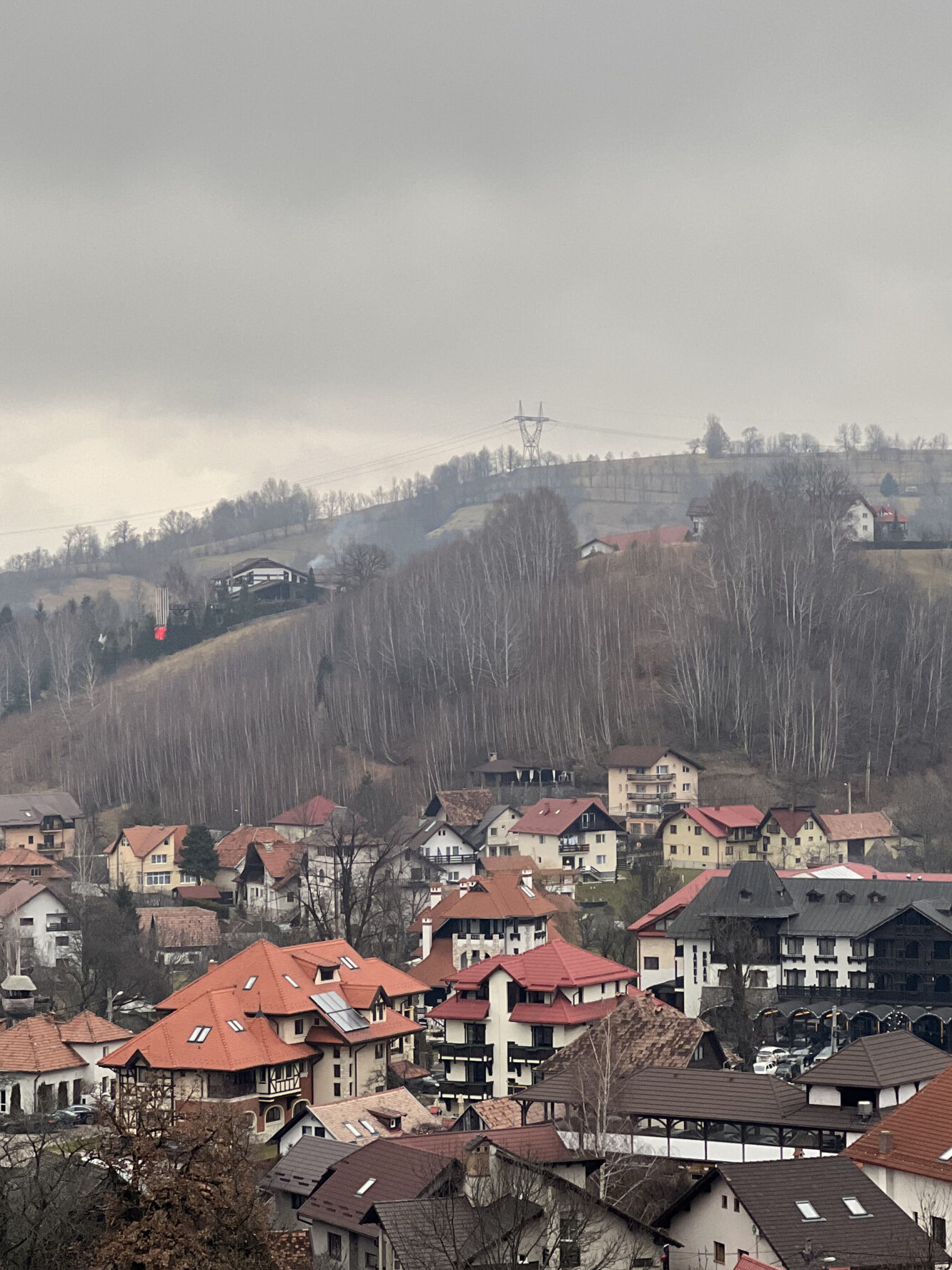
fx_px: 4070
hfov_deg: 13.3
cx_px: 473
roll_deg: +0.6
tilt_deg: +0.1
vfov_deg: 17.7
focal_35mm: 111
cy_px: 674
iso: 64
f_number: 2.8
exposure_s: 1/121
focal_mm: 9
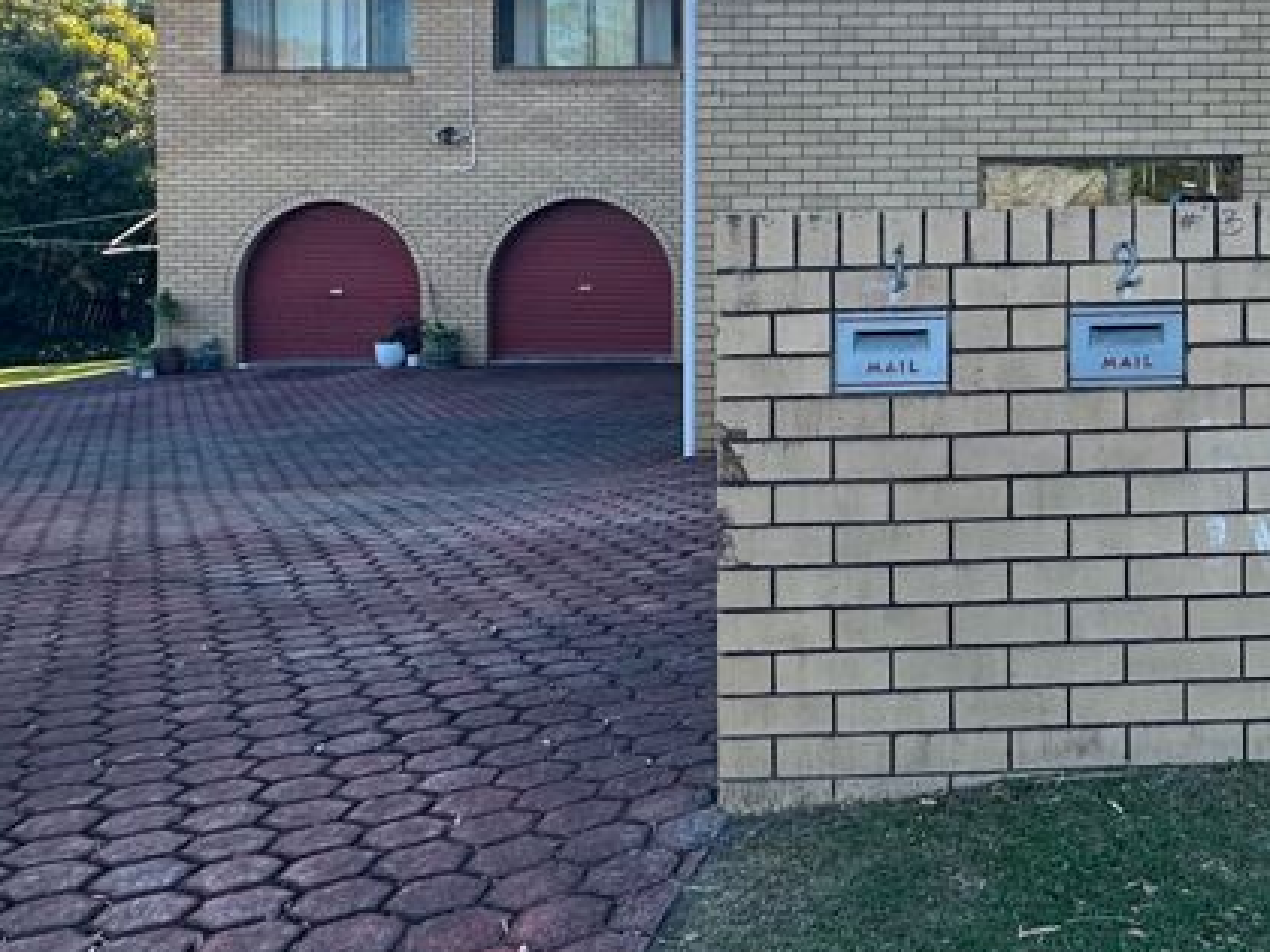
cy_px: 35
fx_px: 1101
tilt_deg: +2.4
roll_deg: -0.1
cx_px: 1013
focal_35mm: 30
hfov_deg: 55.8
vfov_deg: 41.6
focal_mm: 2.22
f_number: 2.2
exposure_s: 1/479
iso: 40
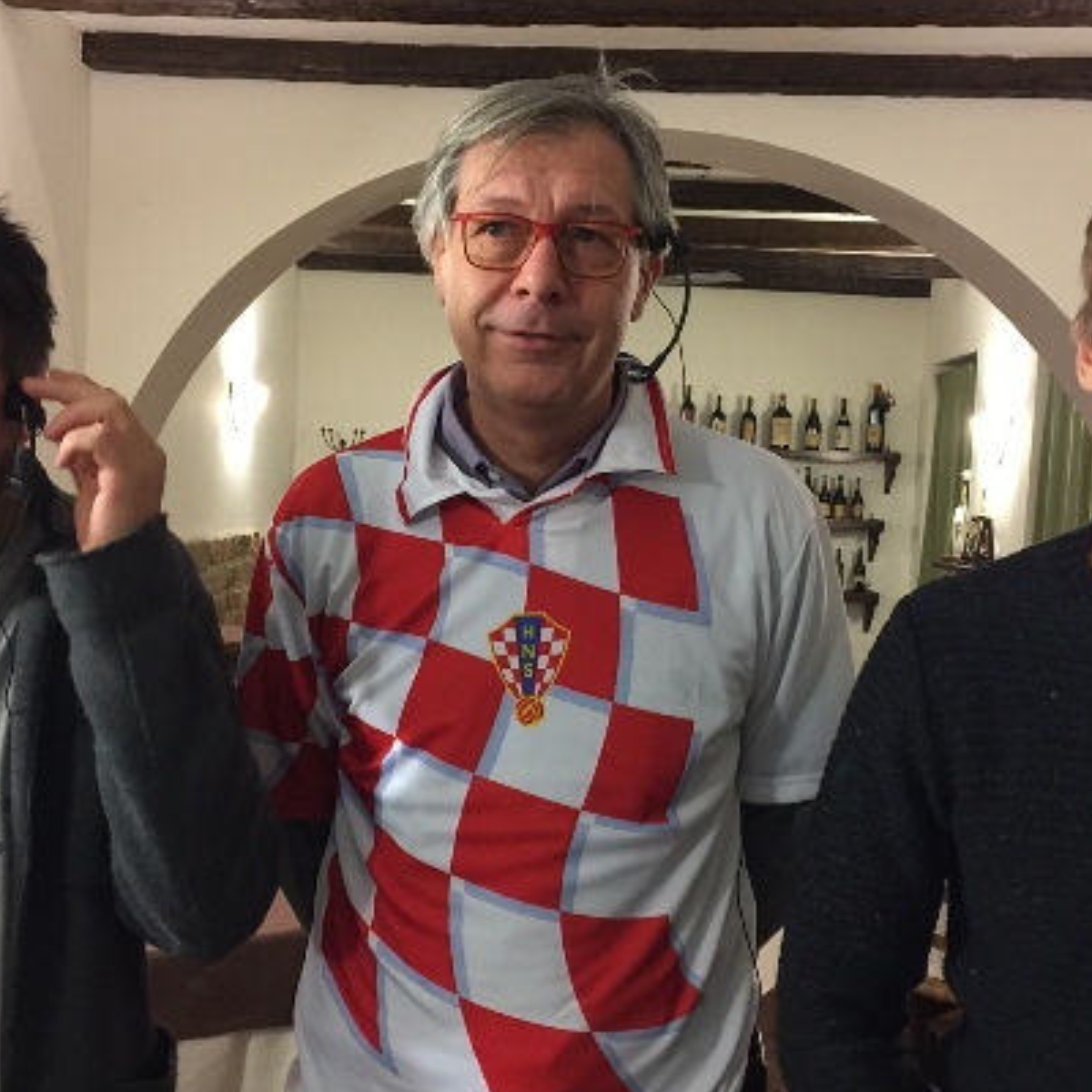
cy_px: 595
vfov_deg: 40.9
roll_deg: -1.3
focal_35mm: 41
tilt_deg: -5.2
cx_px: 551
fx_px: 1463
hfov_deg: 40.9
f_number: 2.2
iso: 125
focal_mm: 4.15
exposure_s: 1/10
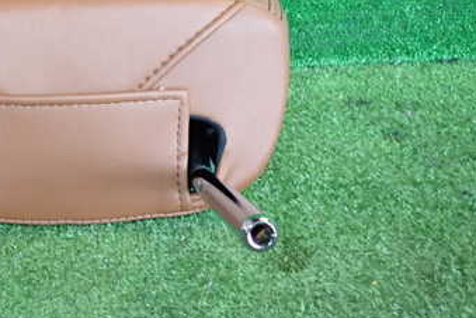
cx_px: 72
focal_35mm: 46
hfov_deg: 40.3
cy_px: 113
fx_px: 608
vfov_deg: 29.1
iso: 400
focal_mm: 4.5
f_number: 2
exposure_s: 1/100
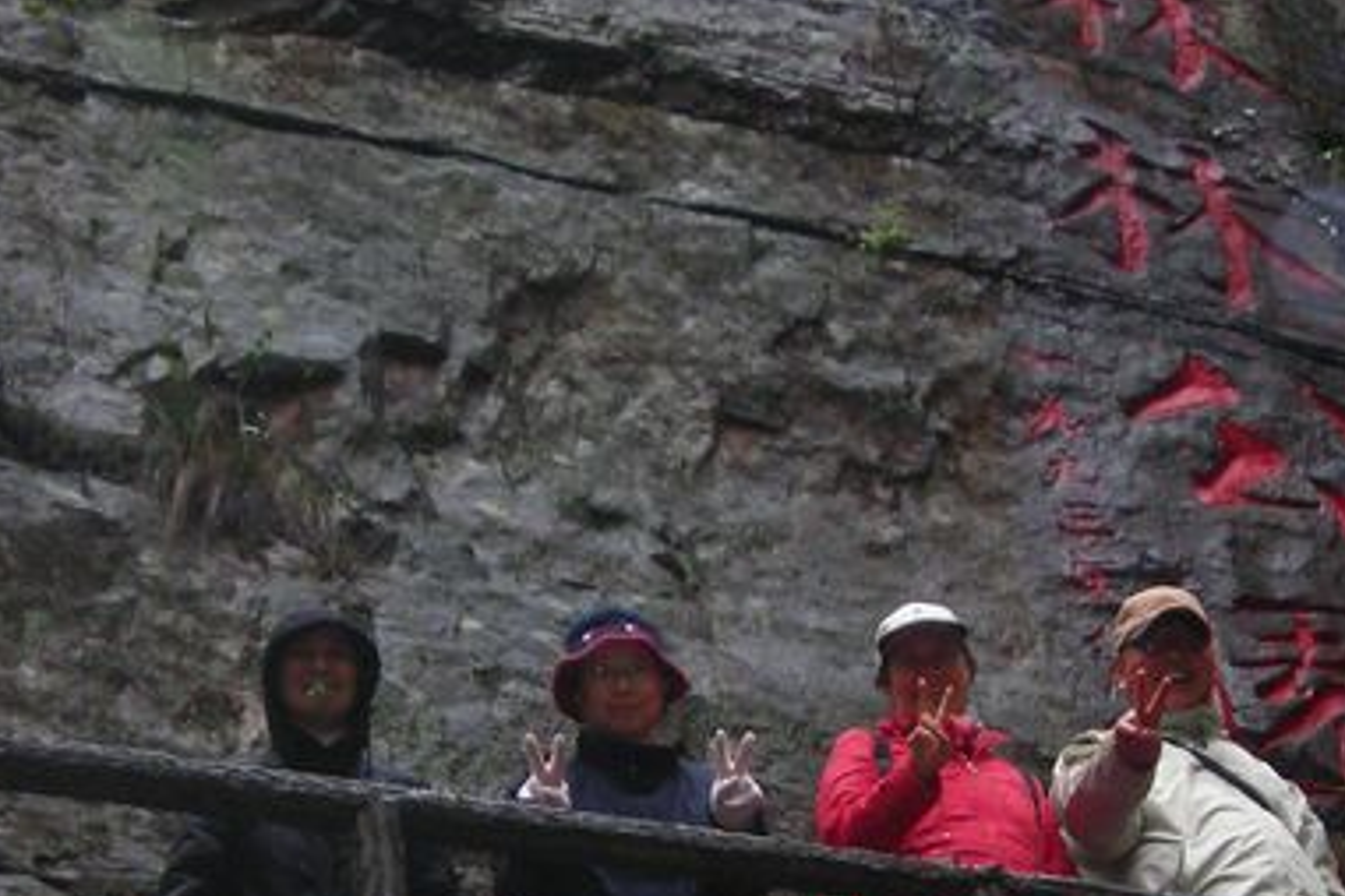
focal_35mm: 142
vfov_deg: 9.6
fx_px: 5305
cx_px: 695
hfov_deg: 14.4
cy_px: 935
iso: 134
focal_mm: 10.8
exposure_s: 1/60.1
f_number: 3.9
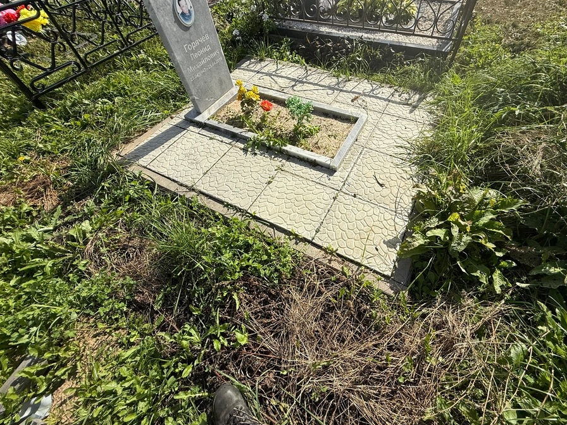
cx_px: 313
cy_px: 193
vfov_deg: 77.9
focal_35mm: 16
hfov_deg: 94.2
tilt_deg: -49.7
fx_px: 262
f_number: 2.2
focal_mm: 2.22
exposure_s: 1/3460
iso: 50
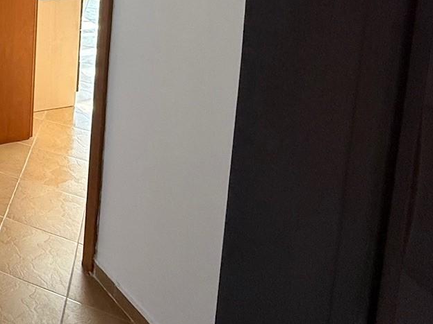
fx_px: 575
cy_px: -113
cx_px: -145
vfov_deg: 26.1
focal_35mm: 46
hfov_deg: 31.0
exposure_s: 1/99
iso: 160
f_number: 2.2
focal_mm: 2.22
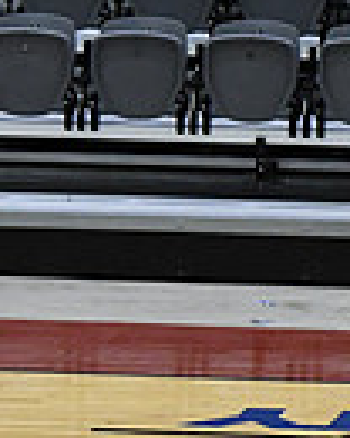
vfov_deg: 3.9
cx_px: 895
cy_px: 450
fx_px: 6358
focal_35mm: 491
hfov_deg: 3.1
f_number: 4
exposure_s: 1/500
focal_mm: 78
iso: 5000
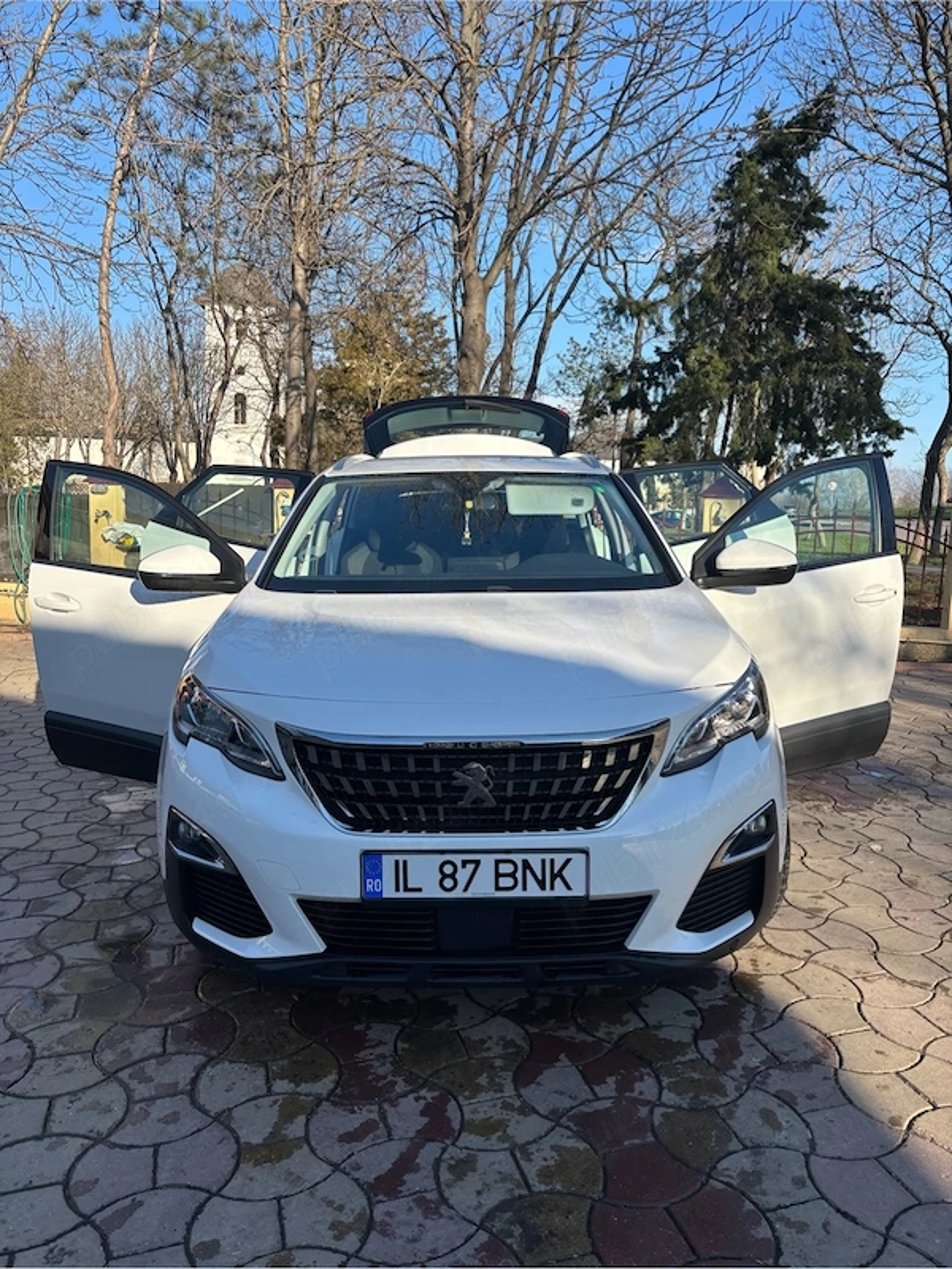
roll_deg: -2.0
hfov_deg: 53.1
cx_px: 476
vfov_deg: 67.3
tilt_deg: -7.1
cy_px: 634
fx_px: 953
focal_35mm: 26
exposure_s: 1/1616
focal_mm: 5.96
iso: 50
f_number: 1.6
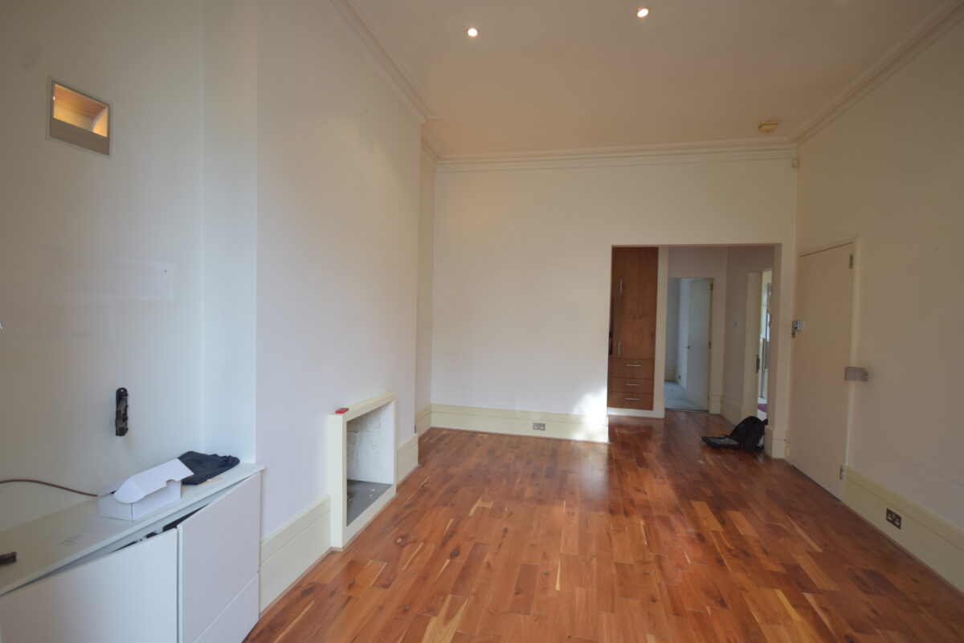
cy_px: 322
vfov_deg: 77.4
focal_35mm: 15
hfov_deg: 100.4
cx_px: 482
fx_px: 402
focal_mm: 10
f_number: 4
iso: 200
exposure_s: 1/30
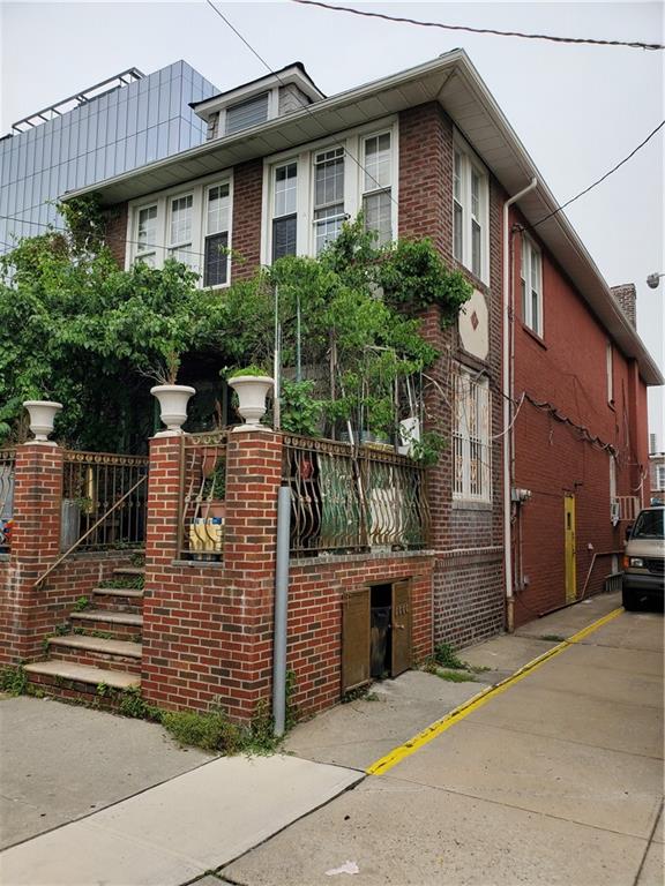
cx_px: 332
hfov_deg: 53.1
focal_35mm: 26
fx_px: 666
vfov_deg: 67.3
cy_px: 443
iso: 50
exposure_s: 1/1391
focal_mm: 4.3
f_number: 2.4
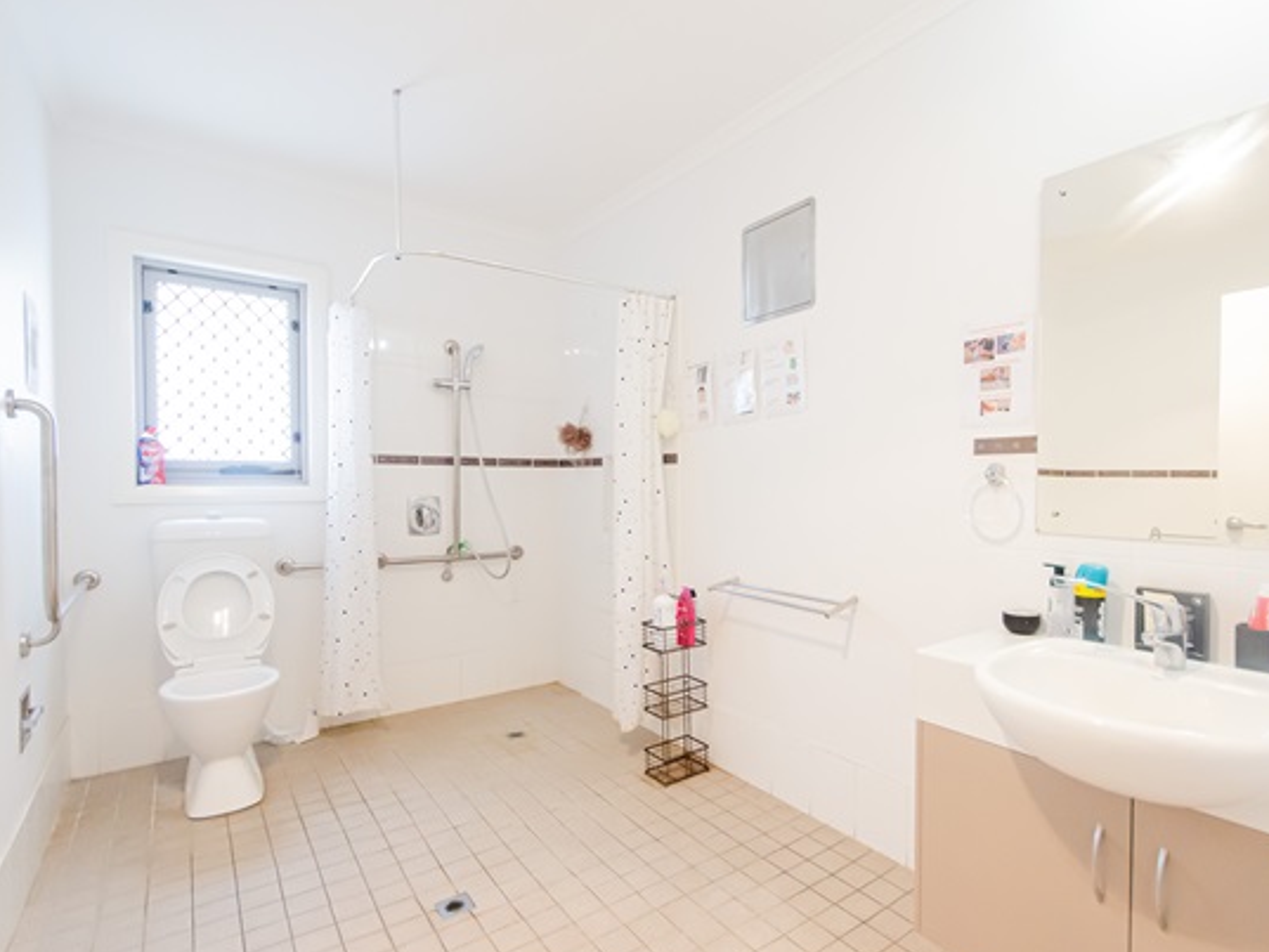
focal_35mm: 17
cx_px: 725
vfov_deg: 74.7
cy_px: 494
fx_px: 623
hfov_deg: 90.4
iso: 1600
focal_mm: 10
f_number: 5.6
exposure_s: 1/100
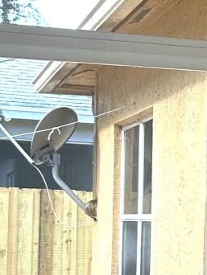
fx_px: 1210
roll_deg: -1.6
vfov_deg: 12.9
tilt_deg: -0.2
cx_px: 412
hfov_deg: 9.2
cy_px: 252
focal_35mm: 152
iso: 40
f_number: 1.5
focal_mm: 5.7
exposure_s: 1/163
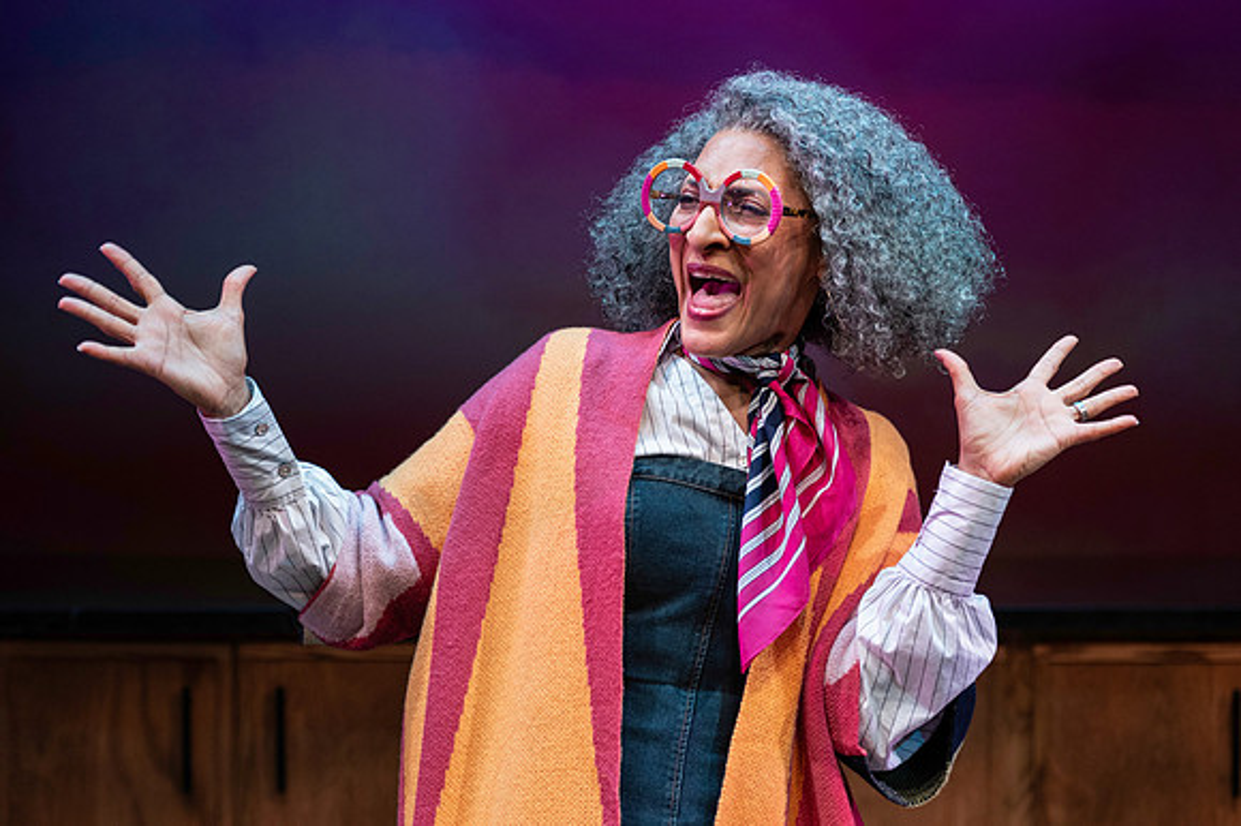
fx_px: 2412
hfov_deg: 28.9
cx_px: 620
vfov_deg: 19.4
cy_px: 413
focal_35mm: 70
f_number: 2.8
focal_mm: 70
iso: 1600
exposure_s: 1/640
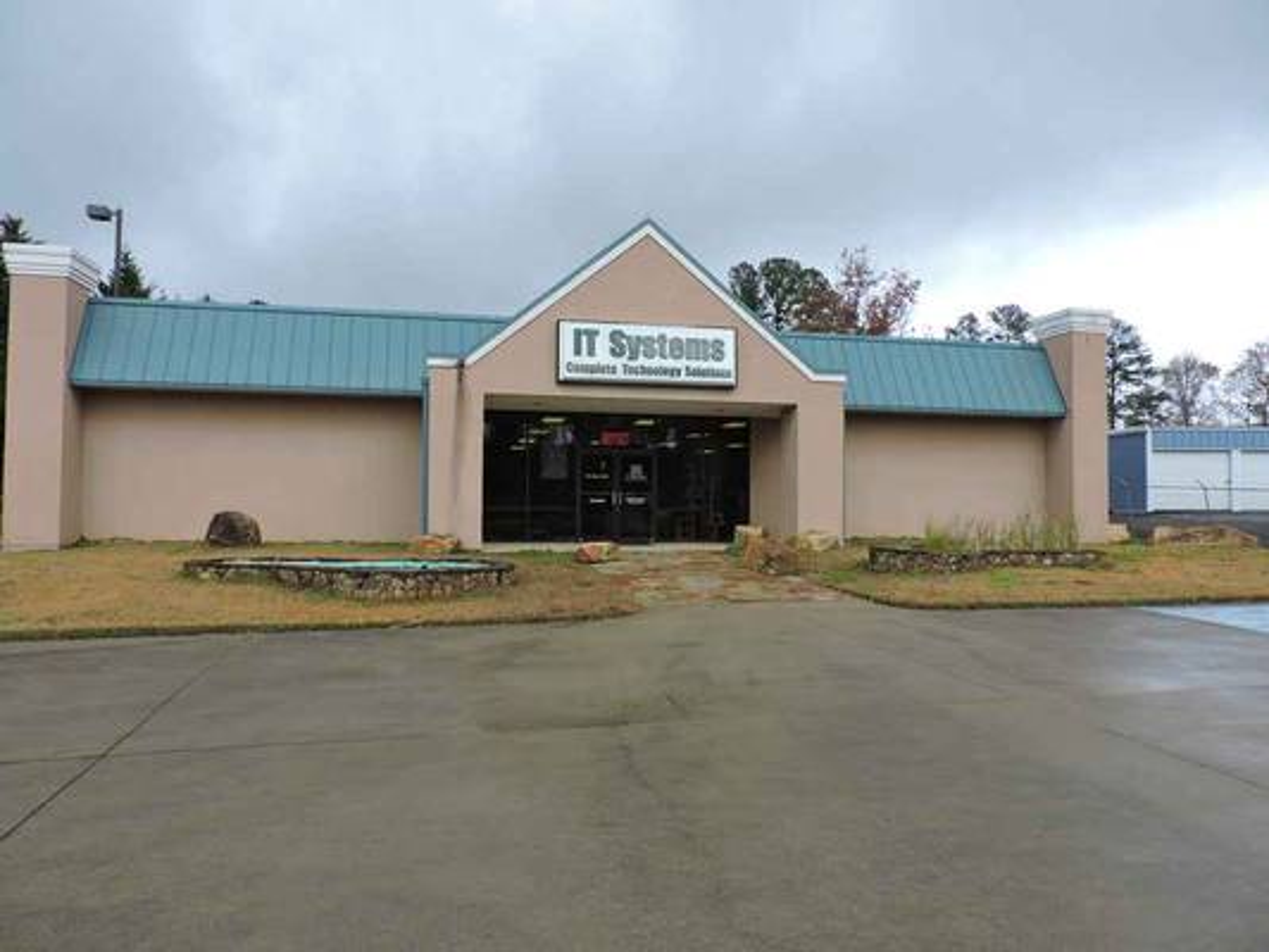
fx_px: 880
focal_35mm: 24
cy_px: 476
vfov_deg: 56.8
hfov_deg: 71.6
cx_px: 634
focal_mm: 4.3
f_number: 3
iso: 100
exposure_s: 1/640
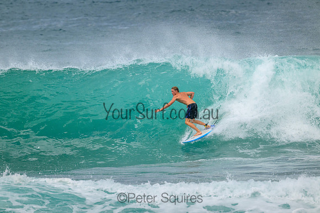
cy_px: 106
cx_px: 160
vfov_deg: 1.7
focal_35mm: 800
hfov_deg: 2.6
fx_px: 7112
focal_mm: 800
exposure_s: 1/2000
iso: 1000
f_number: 11
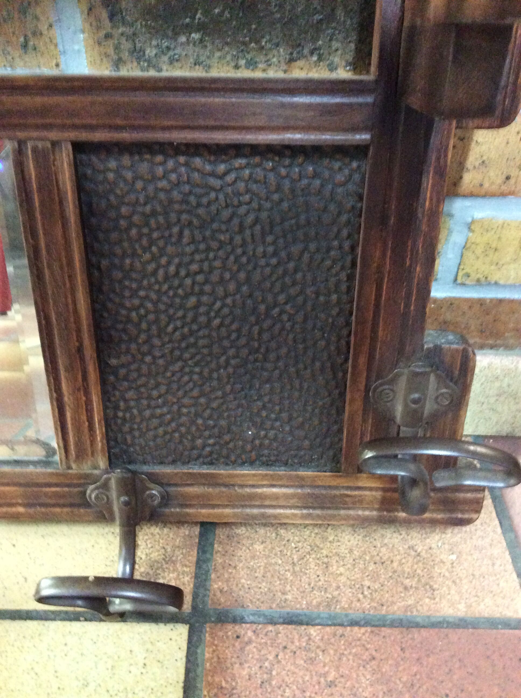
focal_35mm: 32
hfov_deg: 44.1
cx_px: 260
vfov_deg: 56.9
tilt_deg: -42.9
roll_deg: -2.9
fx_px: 644
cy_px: 349
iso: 500
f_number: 2.4
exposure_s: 1/17
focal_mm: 3.3
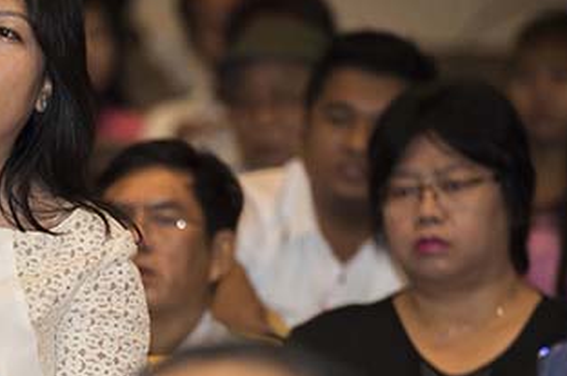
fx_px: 9687
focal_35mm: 616
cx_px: -104
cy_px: 273
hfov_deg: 3.3
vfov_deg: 2.2
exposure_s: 1/60
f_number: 5
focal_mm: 200
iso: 800
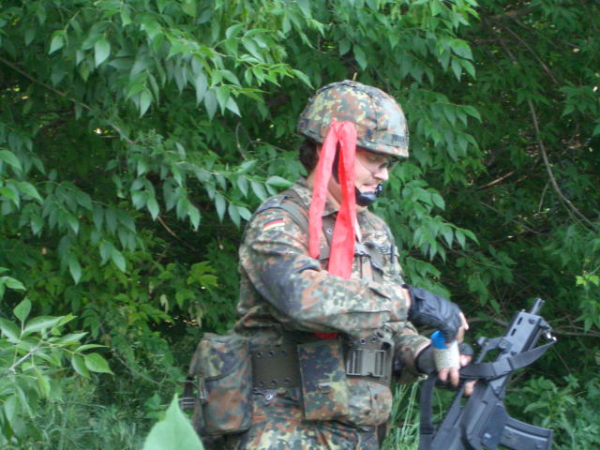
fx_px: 1820
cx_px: 300
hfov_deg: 18.7
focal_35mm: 105
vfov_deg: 14.1
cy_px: 225
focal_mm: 17.4
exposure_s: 1/80
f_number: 4.8
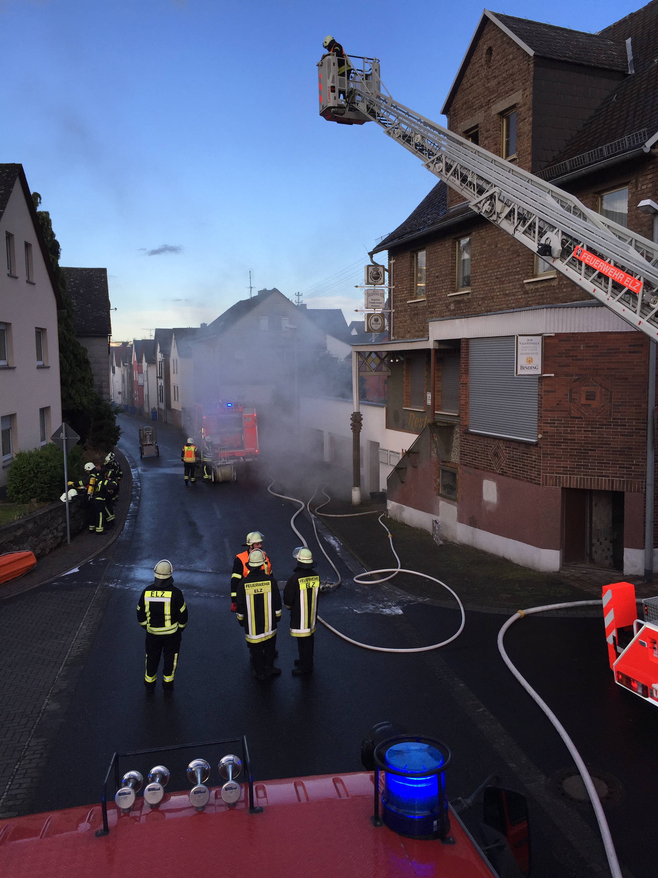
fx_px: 735
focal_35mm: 29
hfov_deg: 48.2
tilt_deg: -3.0
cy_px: 439
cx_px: 329
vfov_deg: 61.7
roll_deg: +0.7
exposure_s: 1/542
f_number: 2.2
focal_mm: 4.15
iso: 32
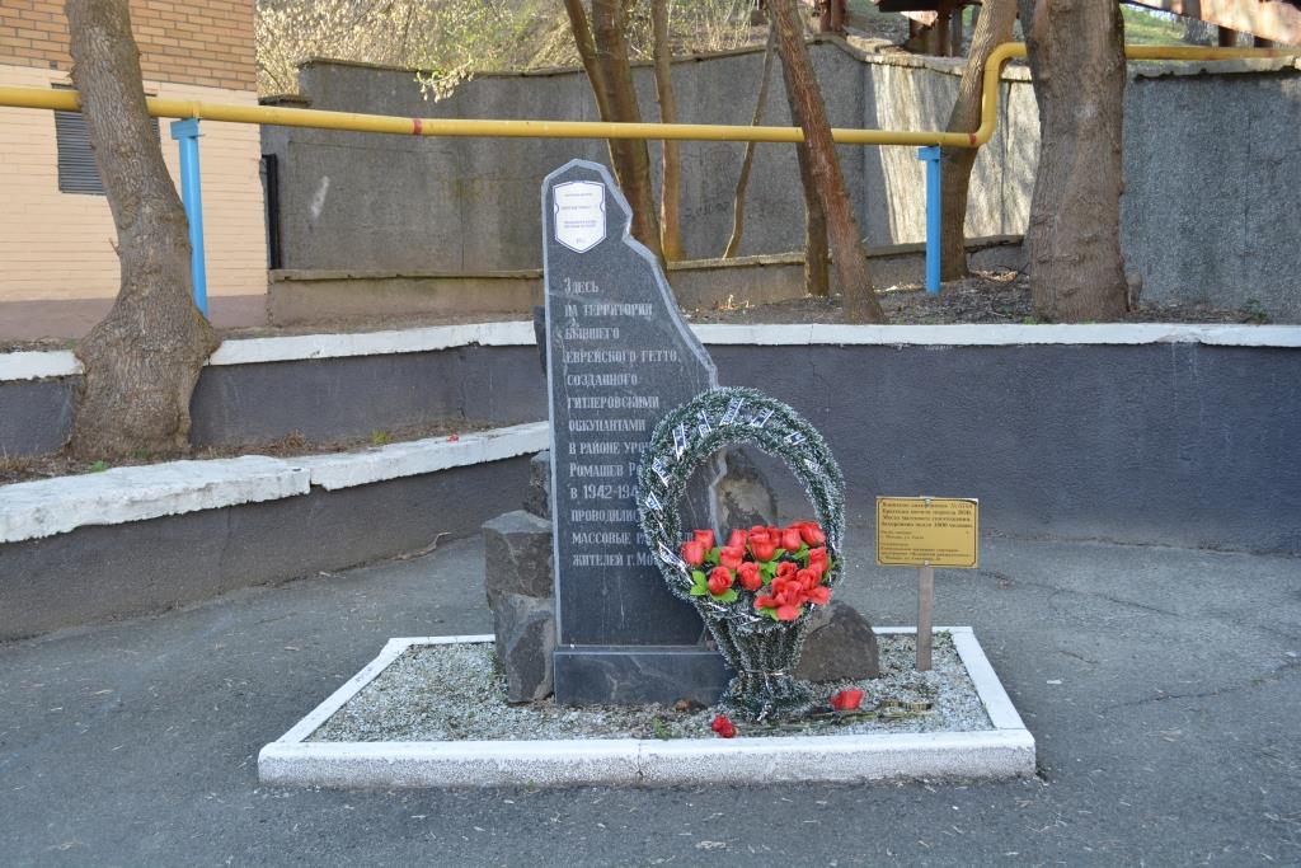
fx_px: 1301
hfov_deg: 53.1
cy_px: 434
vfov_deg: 36.9
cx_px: 650
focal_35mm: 36
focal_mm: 24
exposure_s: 1/125
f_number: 5.6
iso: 280
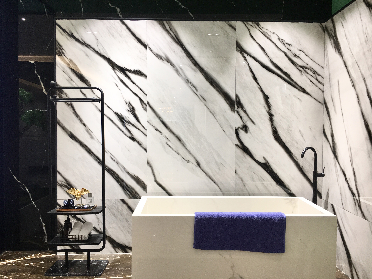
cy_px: 140
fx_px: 312
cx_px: 186
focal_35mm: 29
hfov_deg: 61.7
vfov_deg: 48.2
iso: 32
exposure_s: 1/50
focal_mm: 4.15
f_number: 2.2
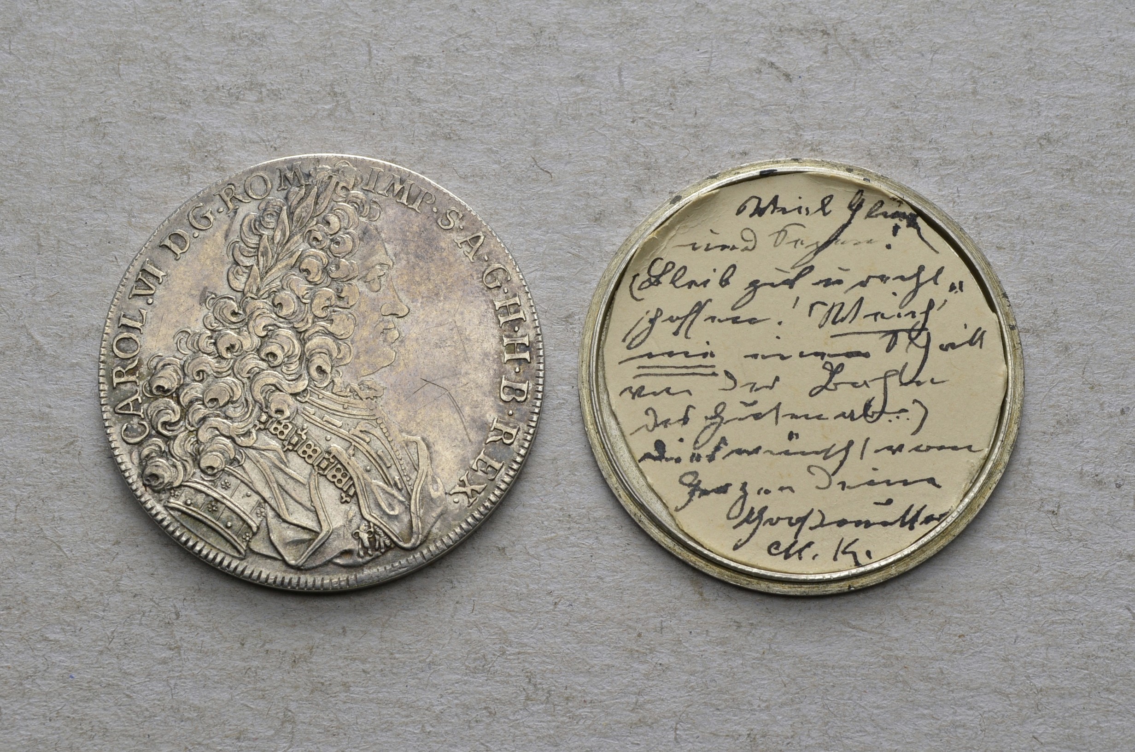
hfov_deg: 29.3
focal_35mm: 69
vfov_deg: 19.6
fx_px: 2171
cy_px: 376
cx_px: 568
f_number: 14
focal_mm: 46
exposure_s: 1/250
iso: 400
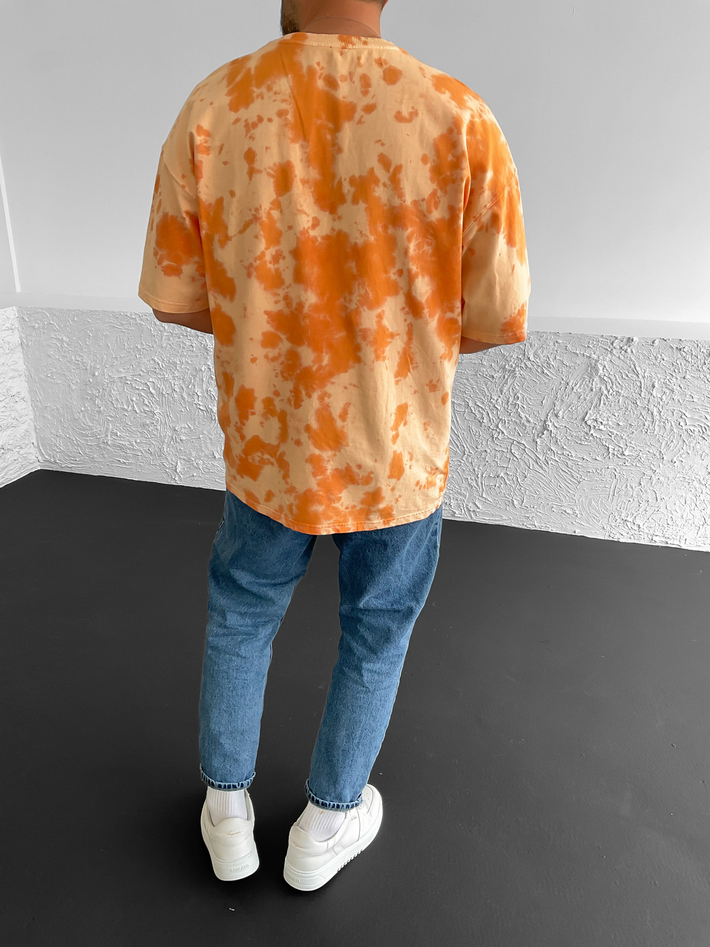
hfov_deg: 48.2
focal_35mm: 29
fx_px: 793
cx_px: 355
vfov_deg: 61.7
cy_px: 474
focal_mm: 3
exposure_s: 1/120
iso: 40
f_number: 1.8
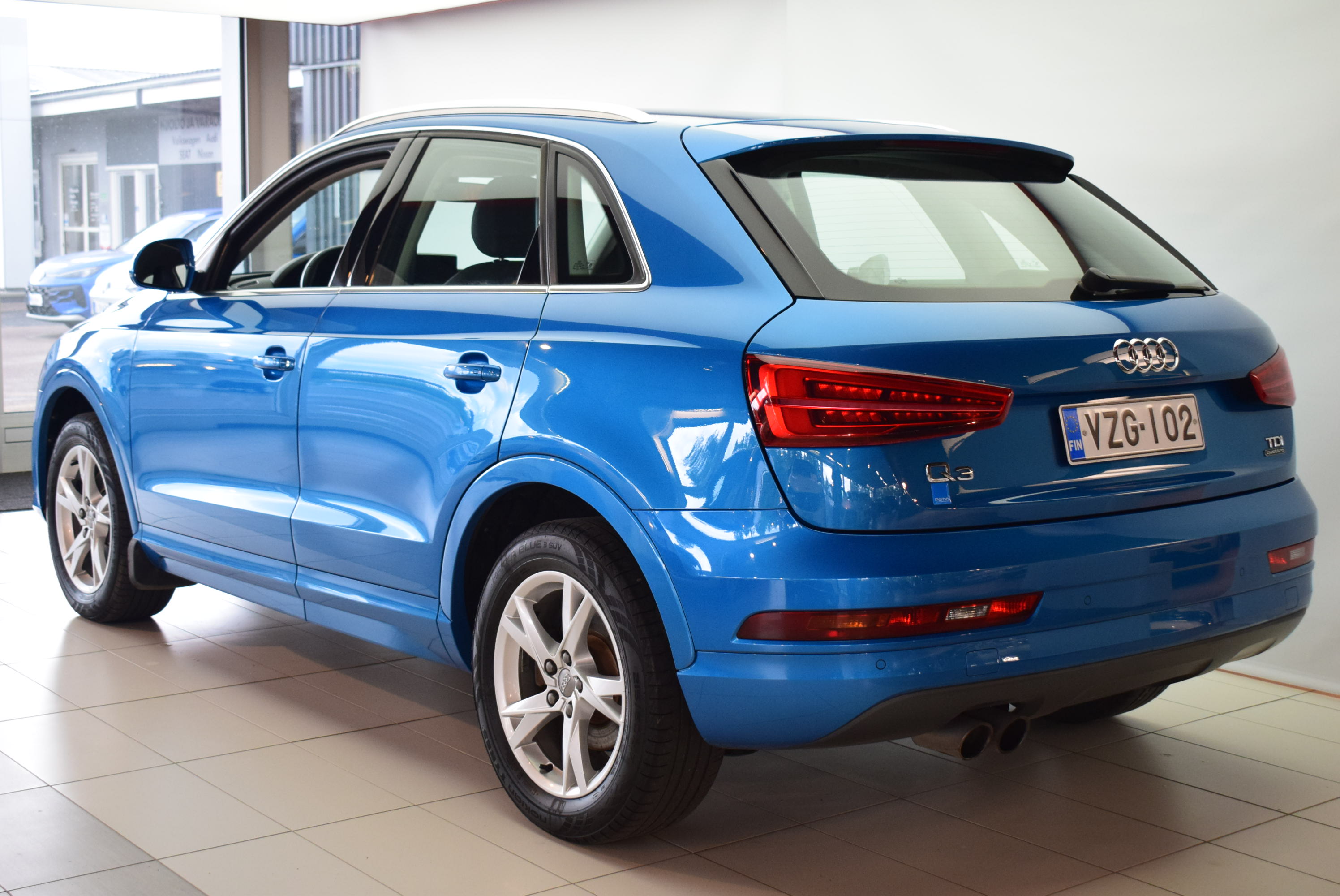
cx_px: 670
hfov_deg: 38.9
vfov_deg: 26.5
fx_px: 1900
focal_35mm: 51
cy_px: 448
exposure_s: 1/200
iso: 1600
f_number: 4.5
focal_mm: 34
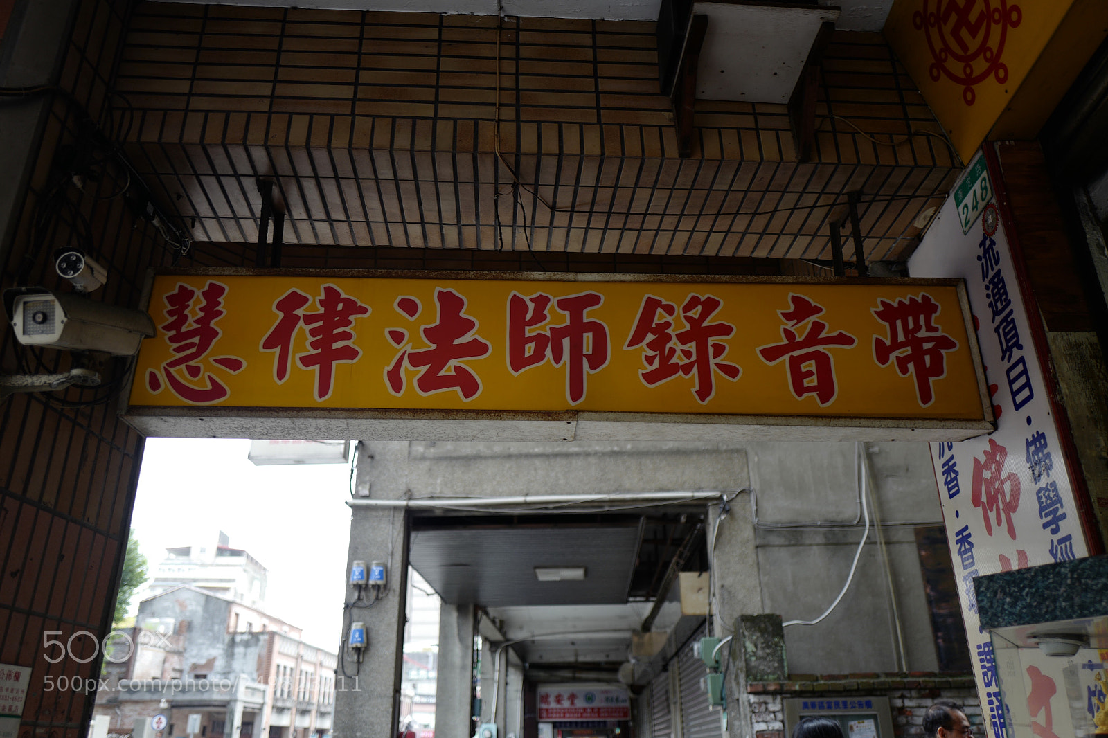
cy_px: 369
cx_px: 554
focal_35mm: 28
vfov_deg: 46.4
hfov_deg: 65.5
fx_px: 862
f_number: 1.7
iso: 100
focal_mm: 28
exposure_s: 1/400
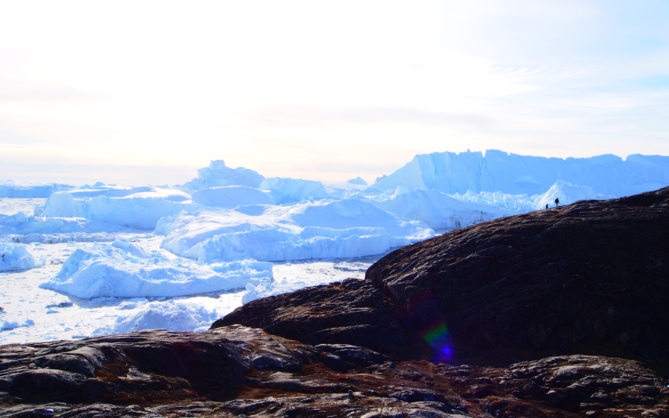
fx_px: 620
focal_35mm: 34
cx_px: 335
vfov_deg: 37.1
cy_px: 169
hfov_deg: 56.7
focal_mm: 16
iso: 200
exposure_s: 1/200
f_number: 9
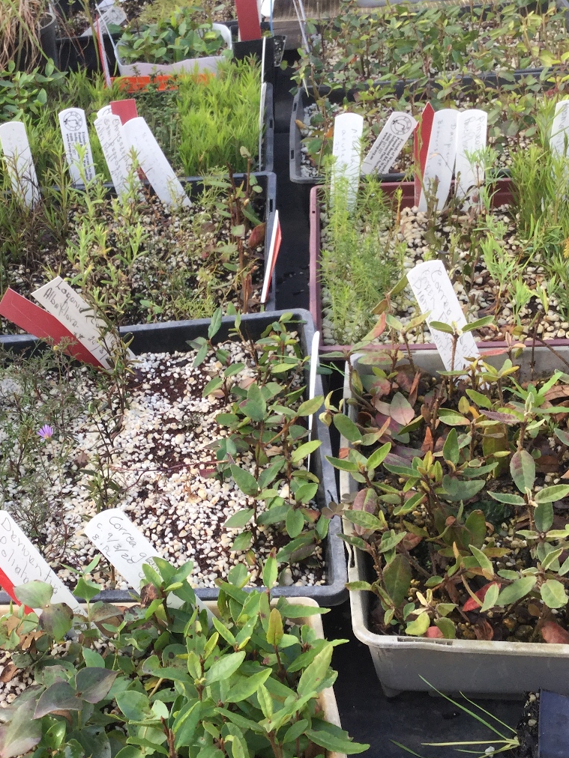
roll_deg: +2.5
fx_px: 1096
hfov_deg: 28.9
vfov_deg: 38.1
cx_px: 181
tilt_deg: -33.7
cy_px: 423
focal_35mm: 50
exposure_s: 1/100
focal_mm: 3.3
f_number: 2.4
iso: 40
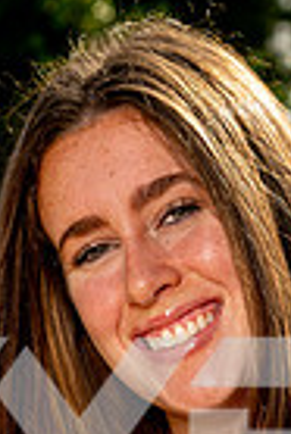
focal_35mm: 227
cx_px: 160
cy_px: 656
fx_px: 2745
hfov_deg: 6.1
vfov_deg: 8.8
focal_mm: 70
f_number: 5.6
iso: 125
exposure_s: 1/320
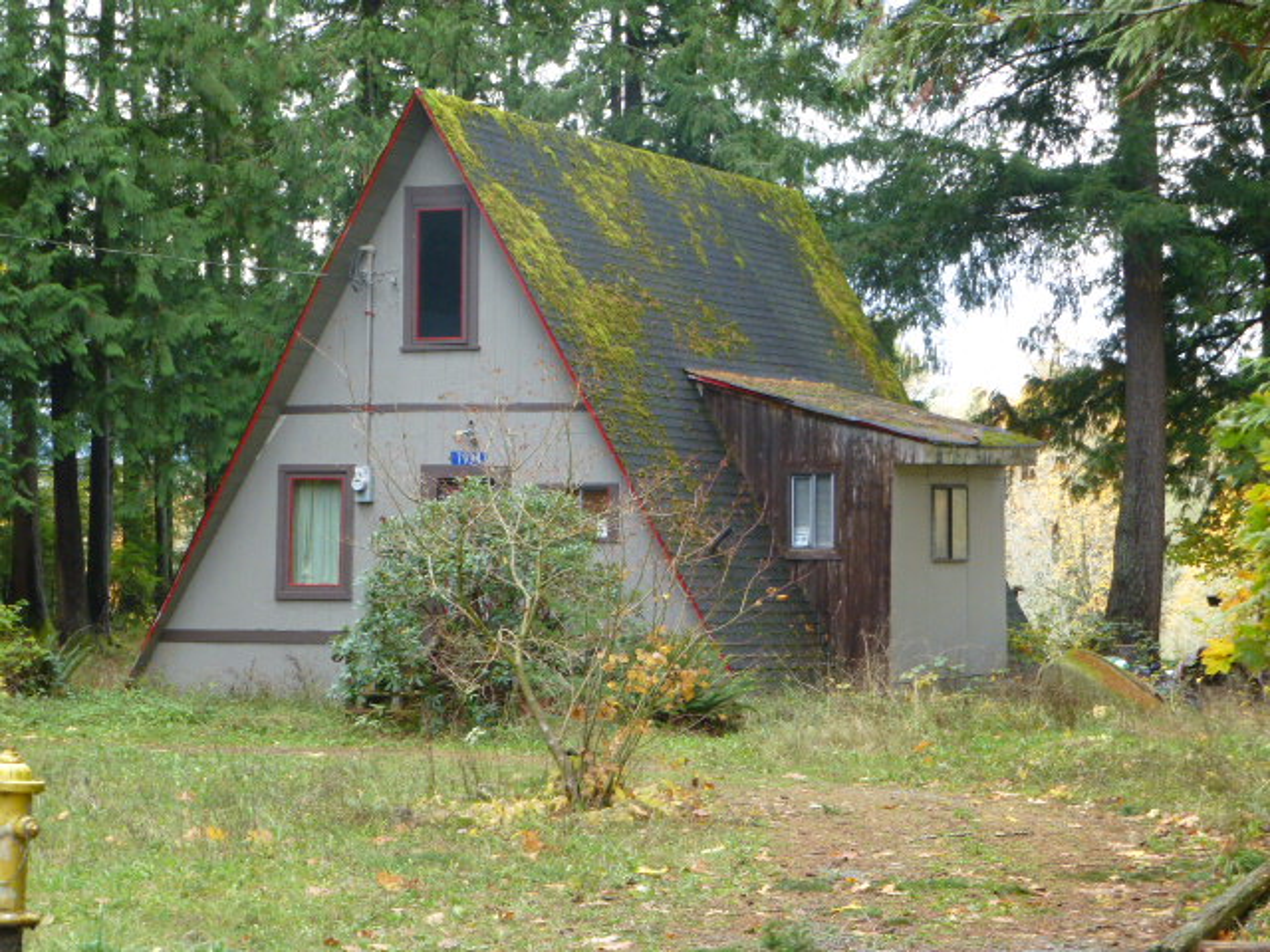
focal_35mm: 96
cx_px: 635
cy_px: 476
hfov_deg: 20.4
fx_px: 3522
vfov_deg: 15.4
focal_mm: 17.1
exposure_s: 1/60
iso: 250
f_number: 5.3
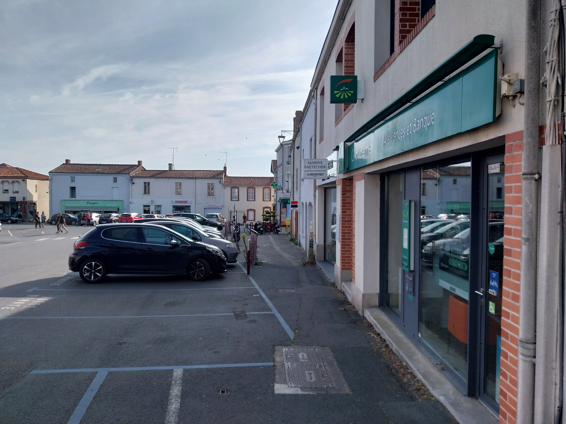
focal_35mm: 26
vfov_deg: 53.1
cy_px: 212
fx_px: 425
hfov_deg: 67.3
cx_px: 283
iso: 25
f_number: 1.8
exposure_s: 1/1126
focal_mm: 4
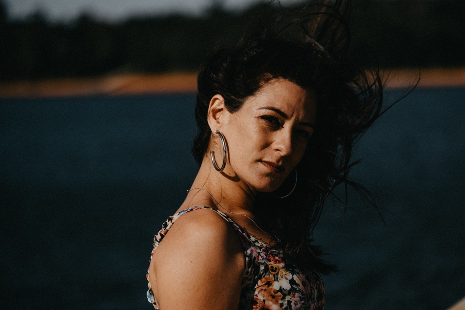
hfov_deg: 13.4
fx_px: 1976
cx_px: 232
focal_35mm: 153
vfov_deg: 9.0
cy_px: 155
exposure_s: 1/8000
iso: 160
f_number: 2.8
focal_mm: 102.2
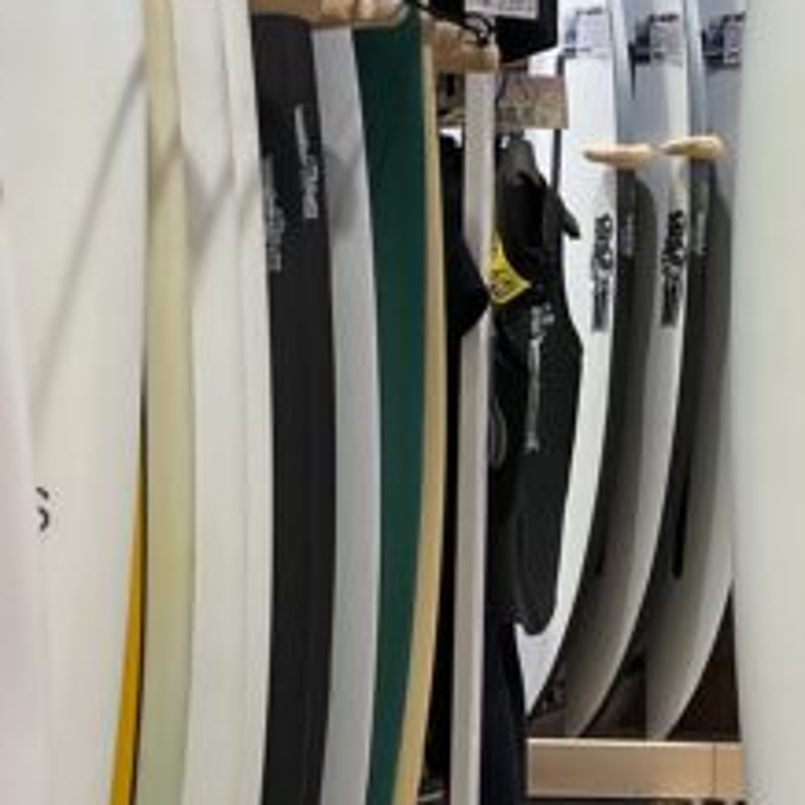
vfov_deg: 18.5
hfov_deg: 17.4
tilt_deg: -2.9
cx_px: 1023
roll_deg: -0.8
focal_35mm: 94
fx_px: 2473
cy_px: 366
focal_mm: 3
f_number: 1.8
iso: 64
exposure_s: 1/120
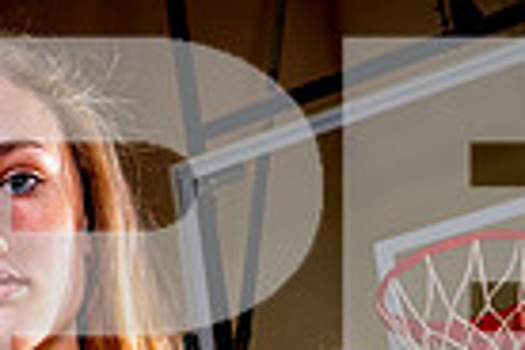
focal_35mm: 101
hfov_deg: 18.6
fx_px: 1473
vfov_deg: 12.0
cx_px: -175
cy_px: 702
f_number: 8
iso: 100
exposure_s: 1/125
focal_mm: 24
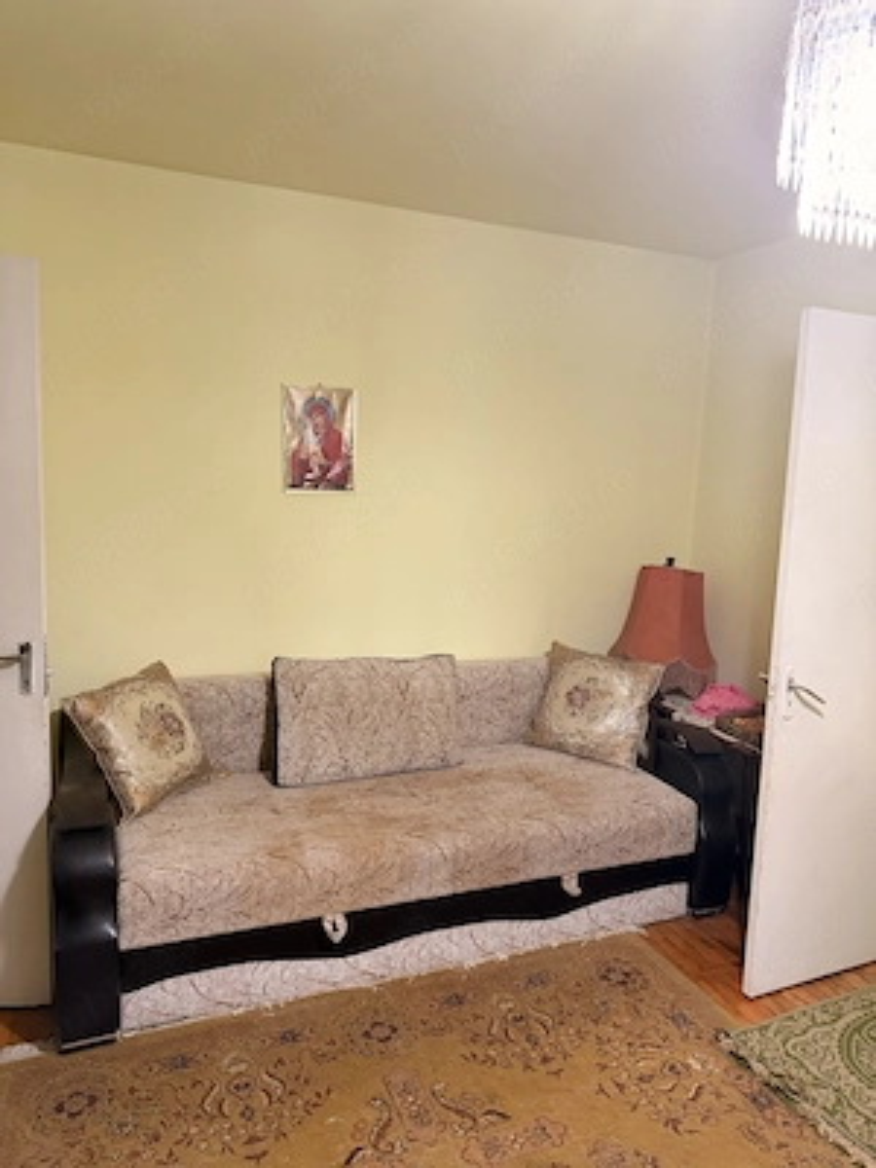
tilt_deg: -7.7
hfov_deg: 56.8
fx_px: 810
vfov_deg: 71.6
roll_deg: -2.3
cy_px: 584
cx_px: 438
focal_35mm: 24
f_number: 1.78
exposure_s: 1/50
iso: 500
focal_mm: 6.76
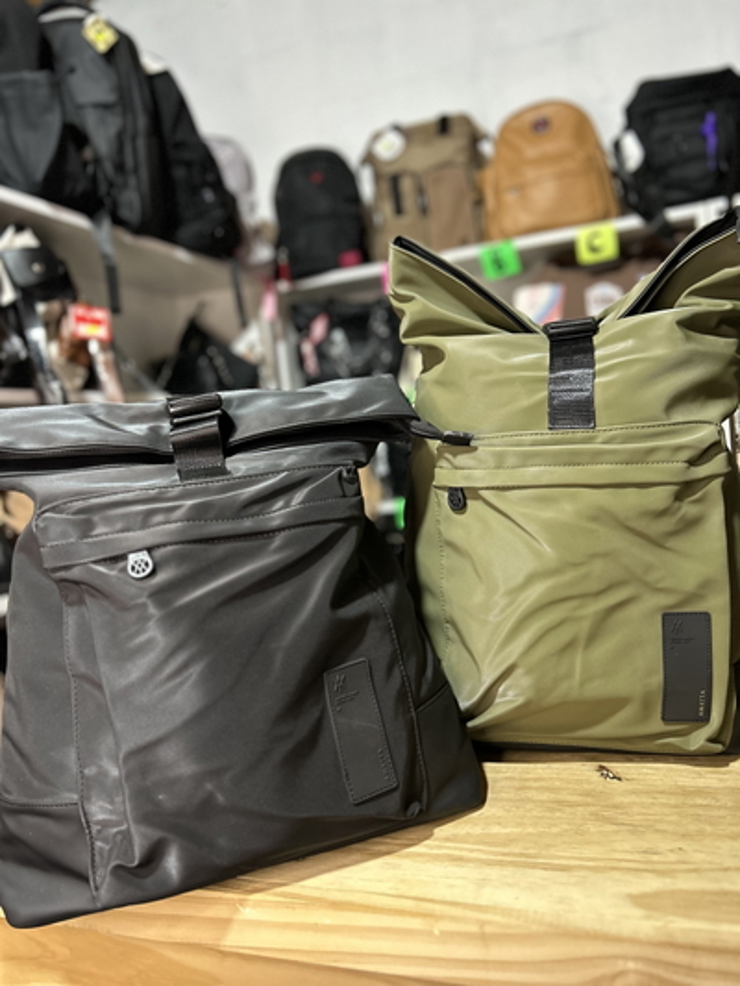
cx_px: 370
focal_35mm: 26
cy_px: 493
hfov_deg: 53.1
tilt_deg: -4.3
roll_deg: +6.3
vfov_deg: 67.3
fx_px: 741
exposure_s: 1/50
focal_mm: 5.7
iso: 400
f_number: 1.5
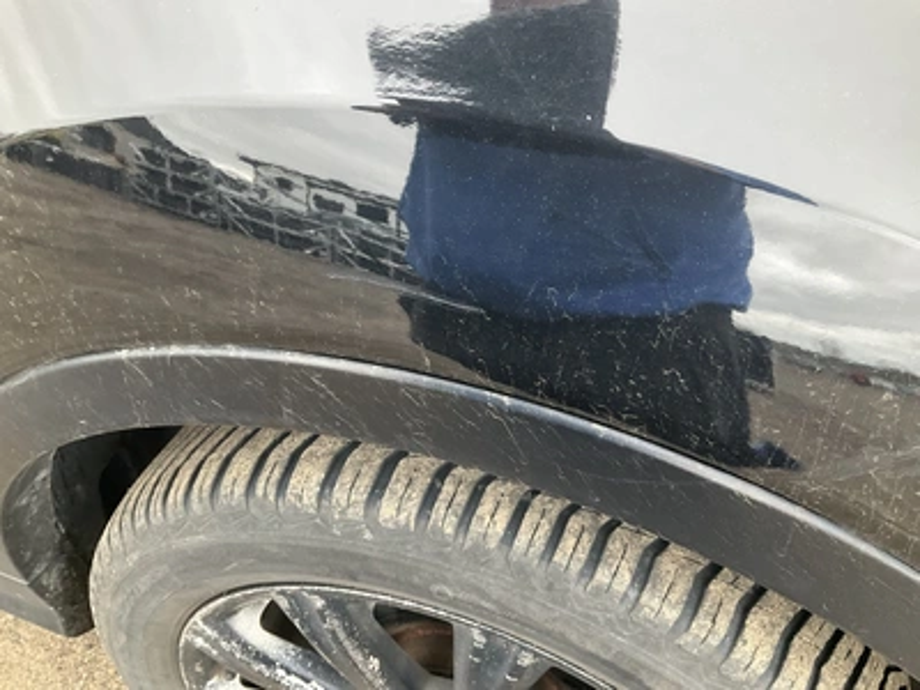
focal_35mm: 29
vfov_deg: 48.2
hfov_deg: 61.7
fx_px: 771
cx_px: 460
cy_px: 345
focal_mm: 3
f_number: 1.8
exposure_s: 1/121
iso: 64
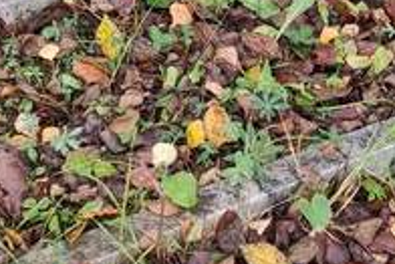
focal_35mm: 141
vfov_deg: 8.9
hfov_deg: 14.5
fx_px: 1548
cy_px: -351
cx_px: 278
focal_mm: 4.77
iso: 116
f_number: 1.75
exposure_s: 1/120
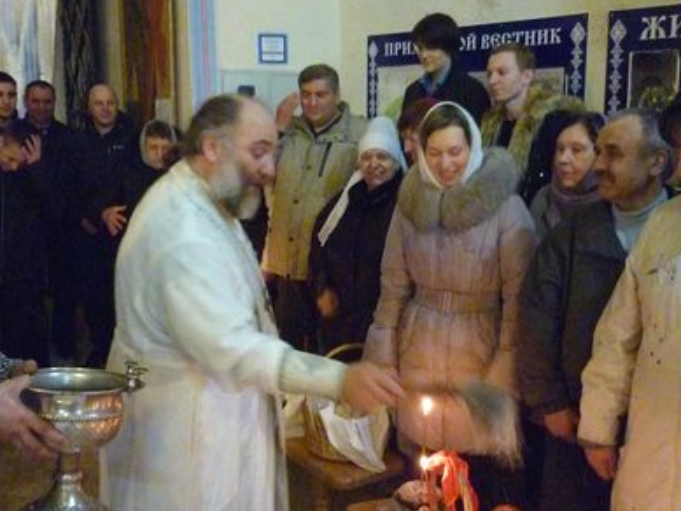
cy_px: 233
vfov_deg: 37.7
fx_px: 748
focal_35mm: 38
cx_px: 347
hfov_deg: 49.0
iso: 2500
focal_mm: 5.5
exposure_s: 1/30
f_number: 2.8
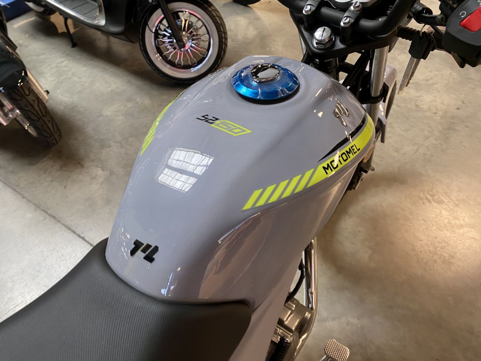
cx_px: 240
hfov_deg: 67.3
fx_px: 361
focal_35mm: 26
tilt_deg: -49.4
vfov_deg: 53.1
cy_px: 180
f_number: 1.8
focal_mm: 4.25
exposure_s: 1/50
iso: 160
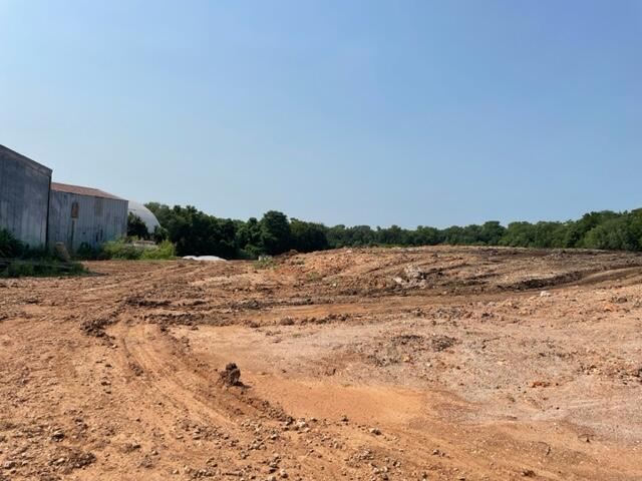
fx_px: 482
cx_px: 321
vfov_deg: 53.1
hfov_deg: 67.3
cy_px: 240
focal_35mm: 26
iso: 32
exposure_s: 1/6135
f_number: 1.6
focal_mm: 4.2
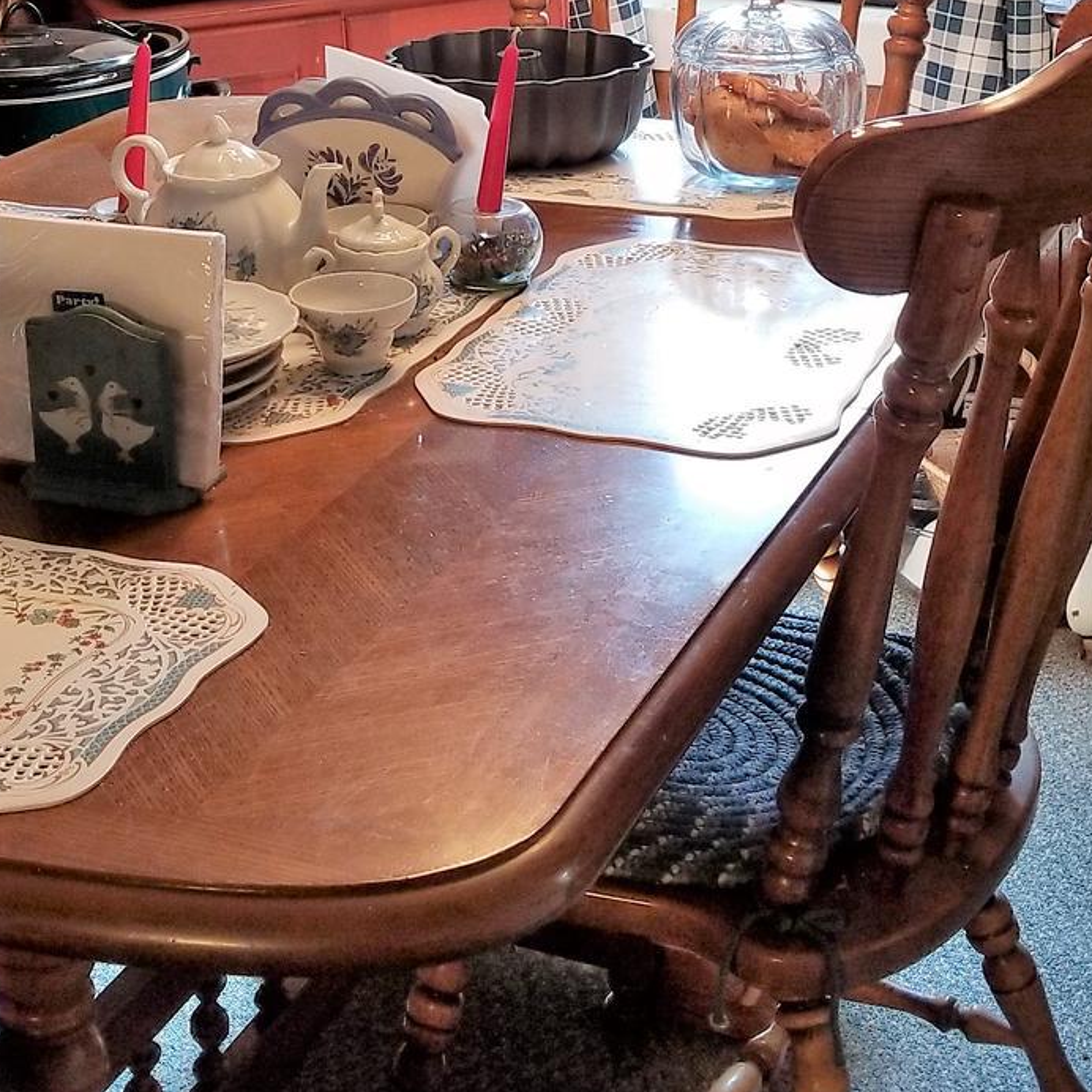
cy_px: 46
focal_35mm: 68
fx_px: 2427
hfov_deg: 25.3
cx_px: 429
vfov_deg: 24.4
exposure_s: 1/30
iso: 160
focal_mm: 4.25
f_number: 1.7
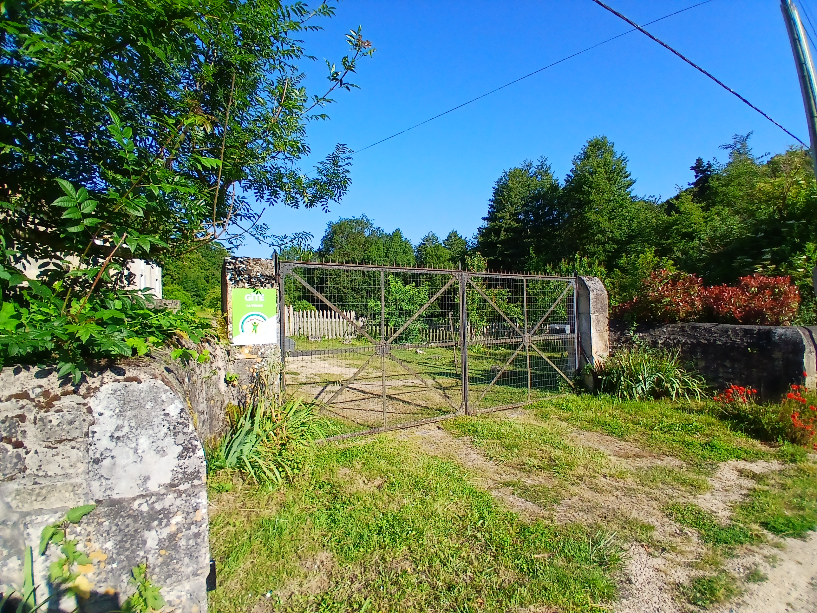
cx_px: 408
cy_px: 306
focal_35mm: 17
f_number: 2.2
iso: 50
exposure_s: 1/833
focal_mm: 1.4
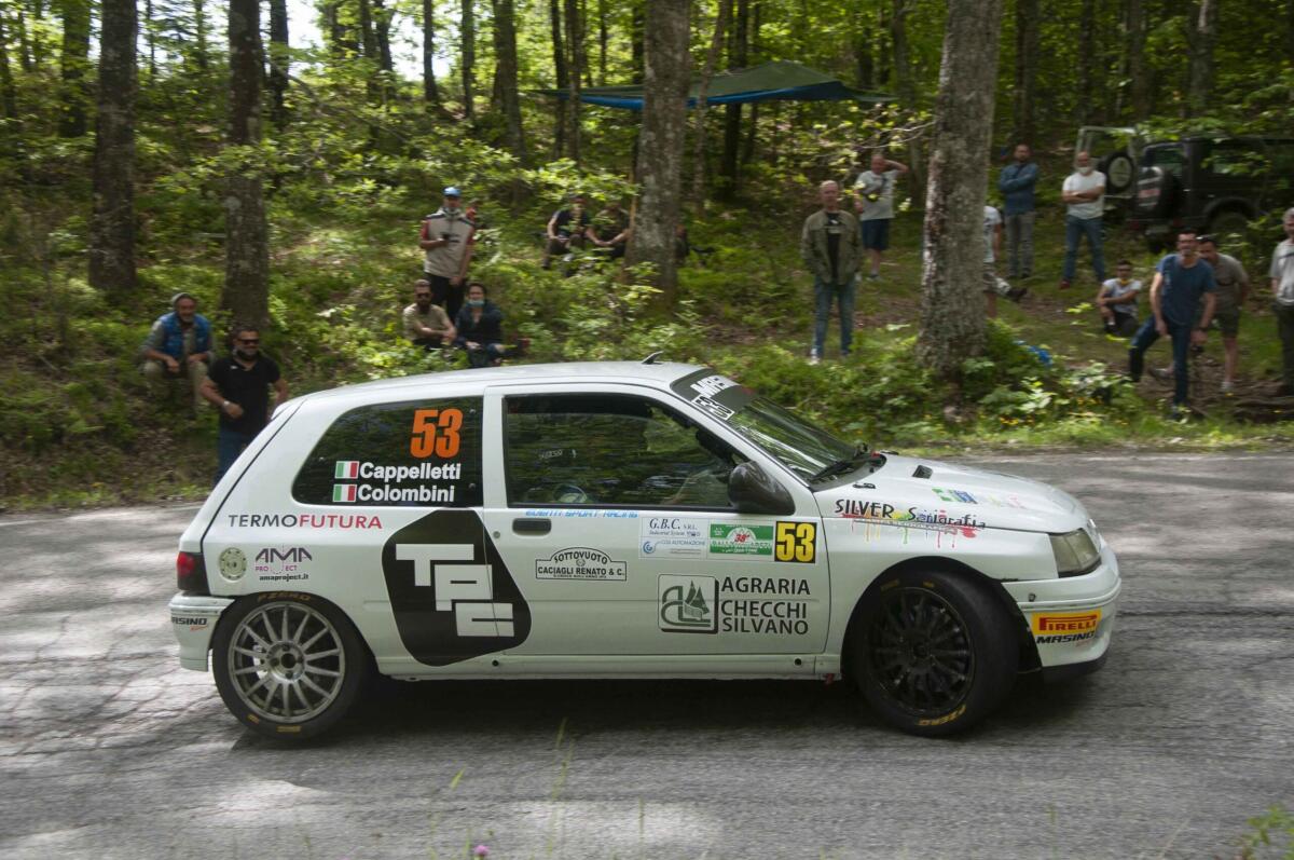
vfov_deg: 25.7
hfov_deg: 37.9
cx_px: 647
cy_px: 430
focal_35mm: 52
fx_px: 1885
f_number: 6.3
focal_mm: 35
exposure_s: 1/1000
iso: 640
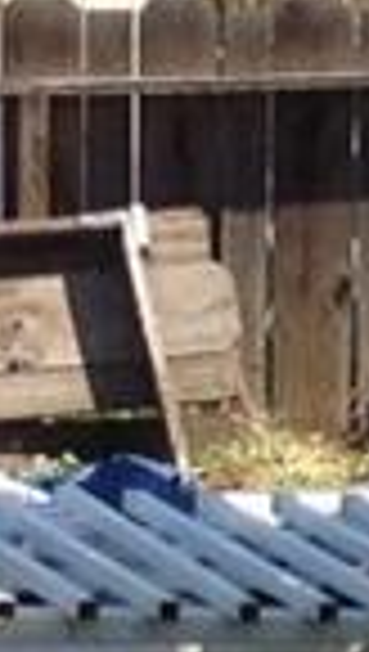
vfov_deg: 6.4
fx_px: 5821
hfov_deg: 3.6
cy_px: 805
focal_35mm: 336
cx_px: 418
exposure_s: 1/944
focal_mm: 4.28
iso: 50
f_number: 2.4
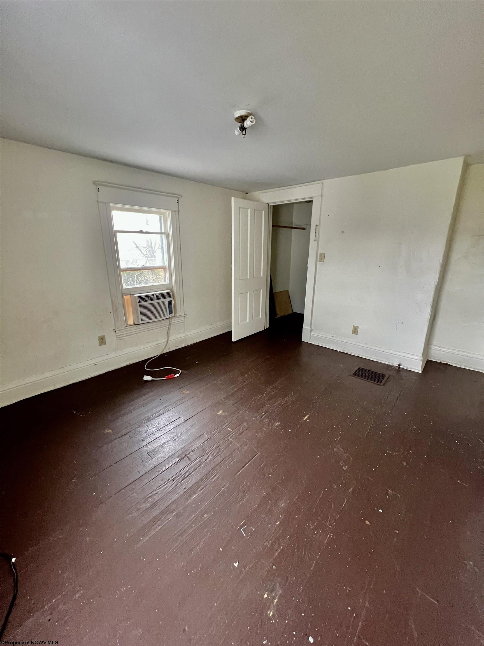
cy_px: 323
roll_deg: -0.1
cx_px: 242
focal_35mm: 13
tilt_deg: -16.4
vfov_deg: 106.2
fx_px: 242
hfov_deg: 89.9
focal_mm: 1.57
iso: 400
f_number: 1.8
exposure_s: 1/60
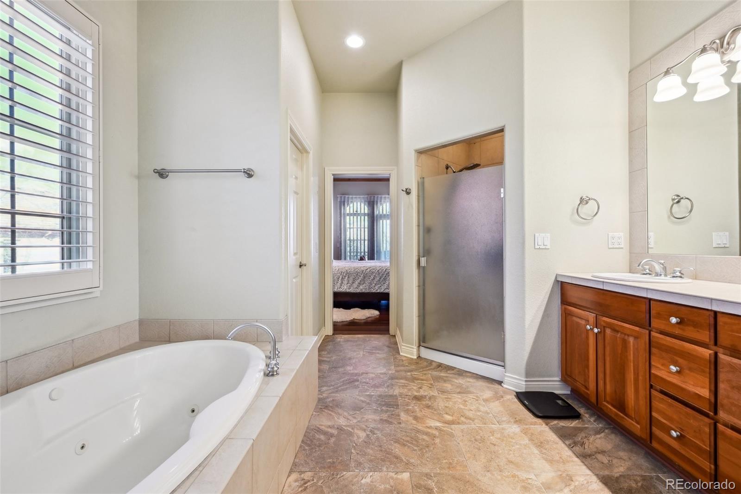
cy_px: 247
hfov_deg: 100.4
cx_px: 370
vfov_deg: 77.3
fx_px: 309
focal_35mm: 15
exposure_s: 1/6
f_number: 11
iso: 400
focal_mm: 15
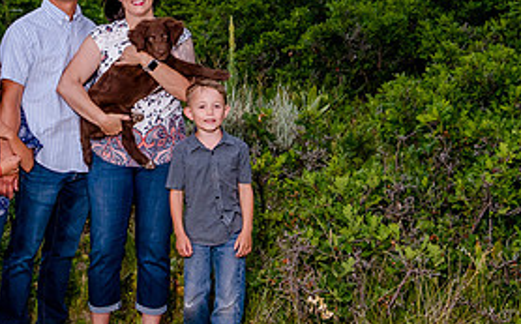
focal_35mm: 108
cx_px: 117
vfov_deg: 12.0
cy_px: 38
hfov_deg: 19.1
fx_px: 1532
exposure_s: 1/250
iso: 1250
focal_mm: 44
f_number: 5.6
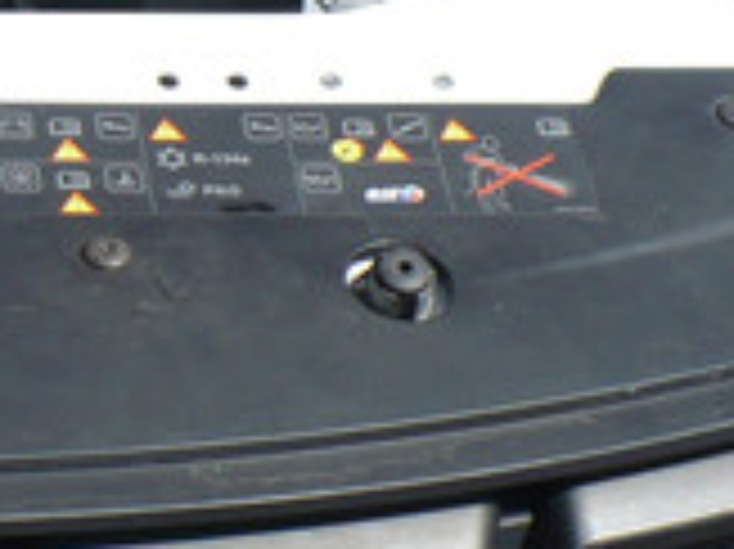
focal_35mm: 145
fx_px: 3072
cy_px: 14
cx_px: -338
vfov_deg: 10.1
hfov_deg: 13.0
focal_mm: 6.1
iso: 100
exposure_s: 1/1000
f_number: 2.8
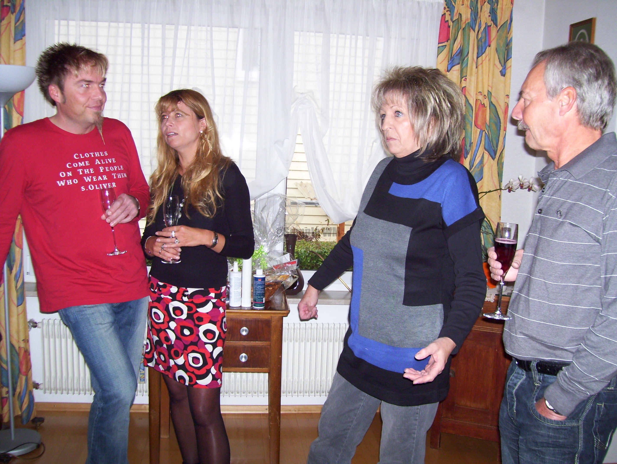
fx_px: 643
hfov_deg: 51.3
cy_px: 232
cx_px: 308
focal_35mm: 36
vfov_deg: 39.7
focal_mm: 6
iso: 160
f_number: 2.7
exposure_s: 1/60
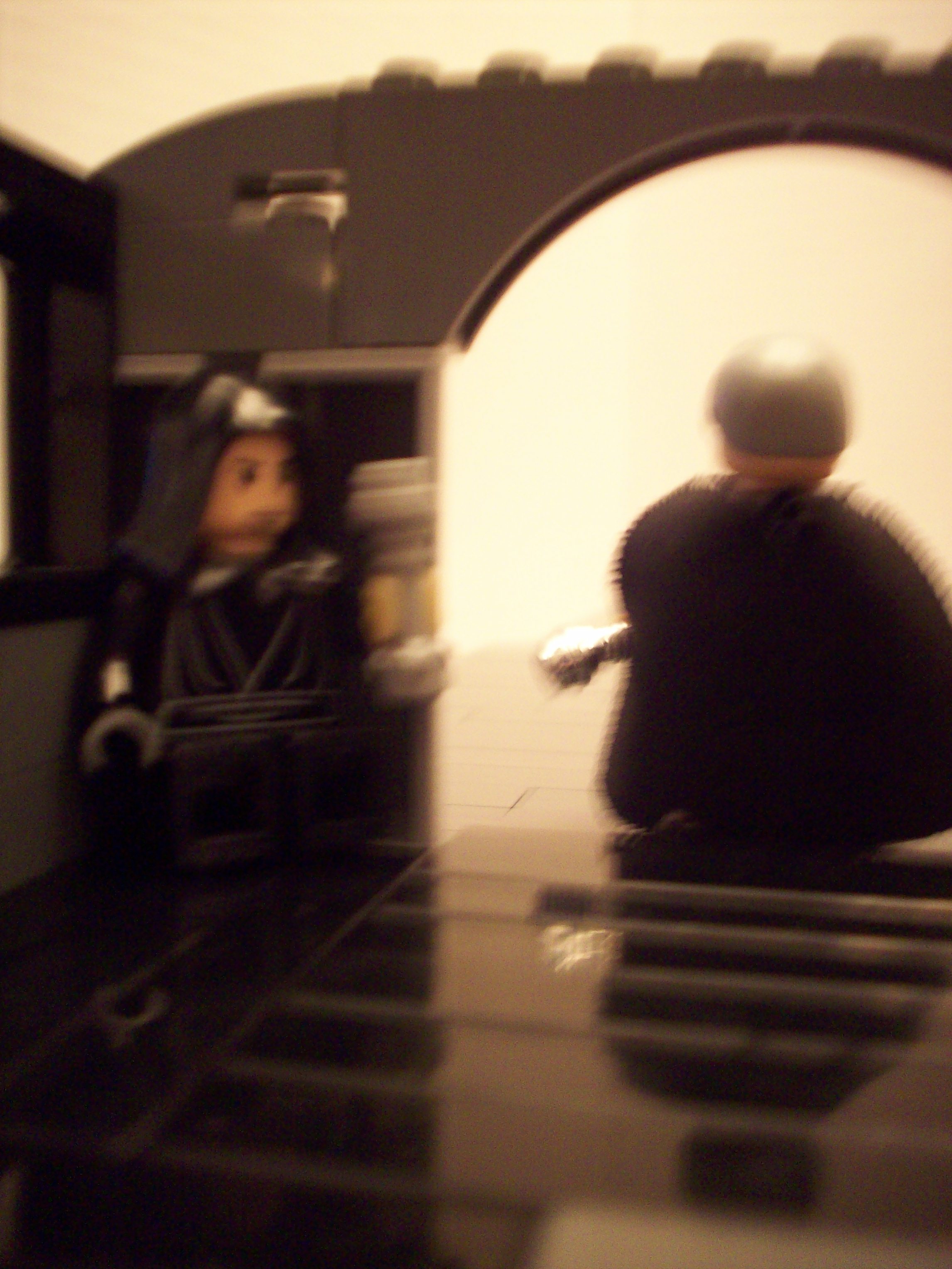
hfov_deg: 38.7
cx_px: 476
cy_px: 634
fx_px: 1357
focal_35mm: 37
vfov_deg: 50.1
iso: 200
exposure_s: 1/8
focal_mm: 6.2
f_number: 2.8
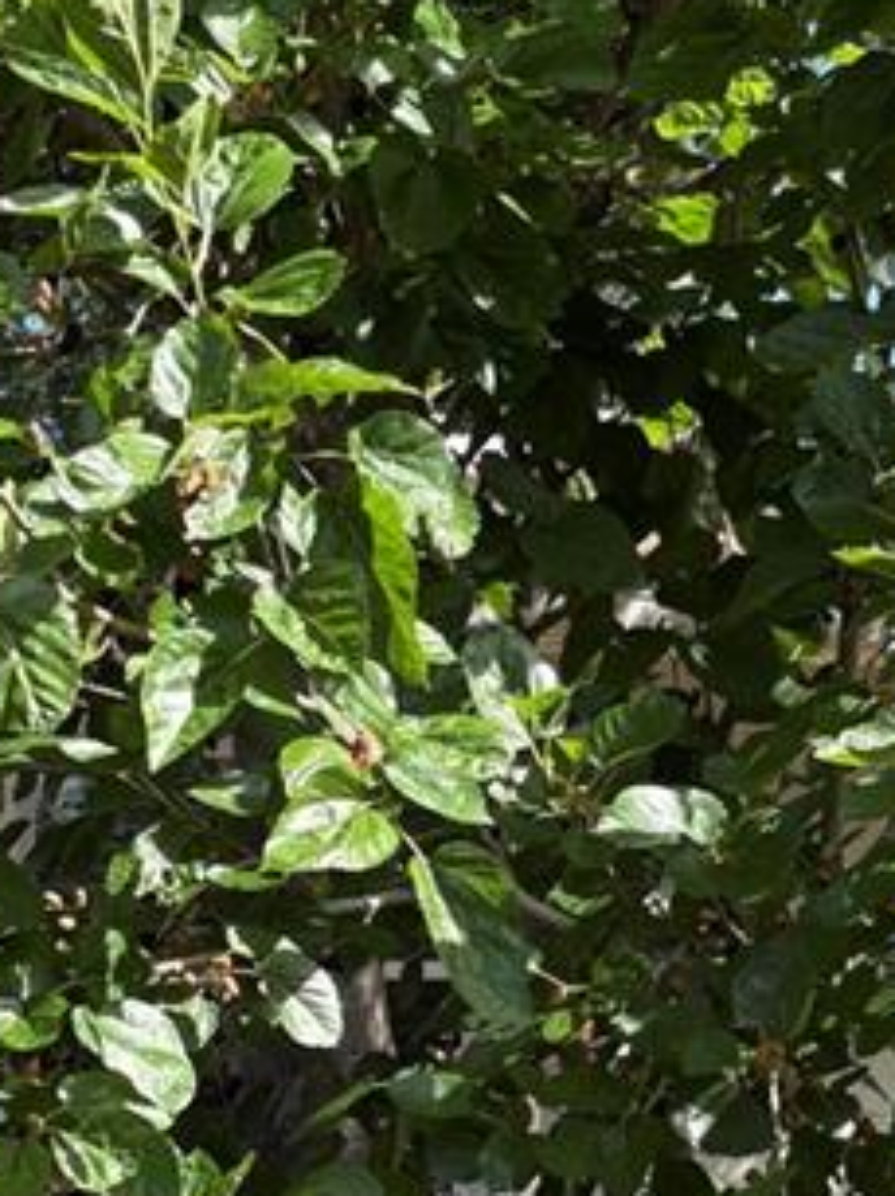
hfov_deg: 14.5
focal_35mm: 102
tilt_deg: +2.8
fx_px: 3521
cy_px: 801
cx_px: 449
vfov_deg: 19.2
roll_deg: +0.1
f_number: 1.6
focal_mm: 5.96
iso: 50
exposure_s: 1/973
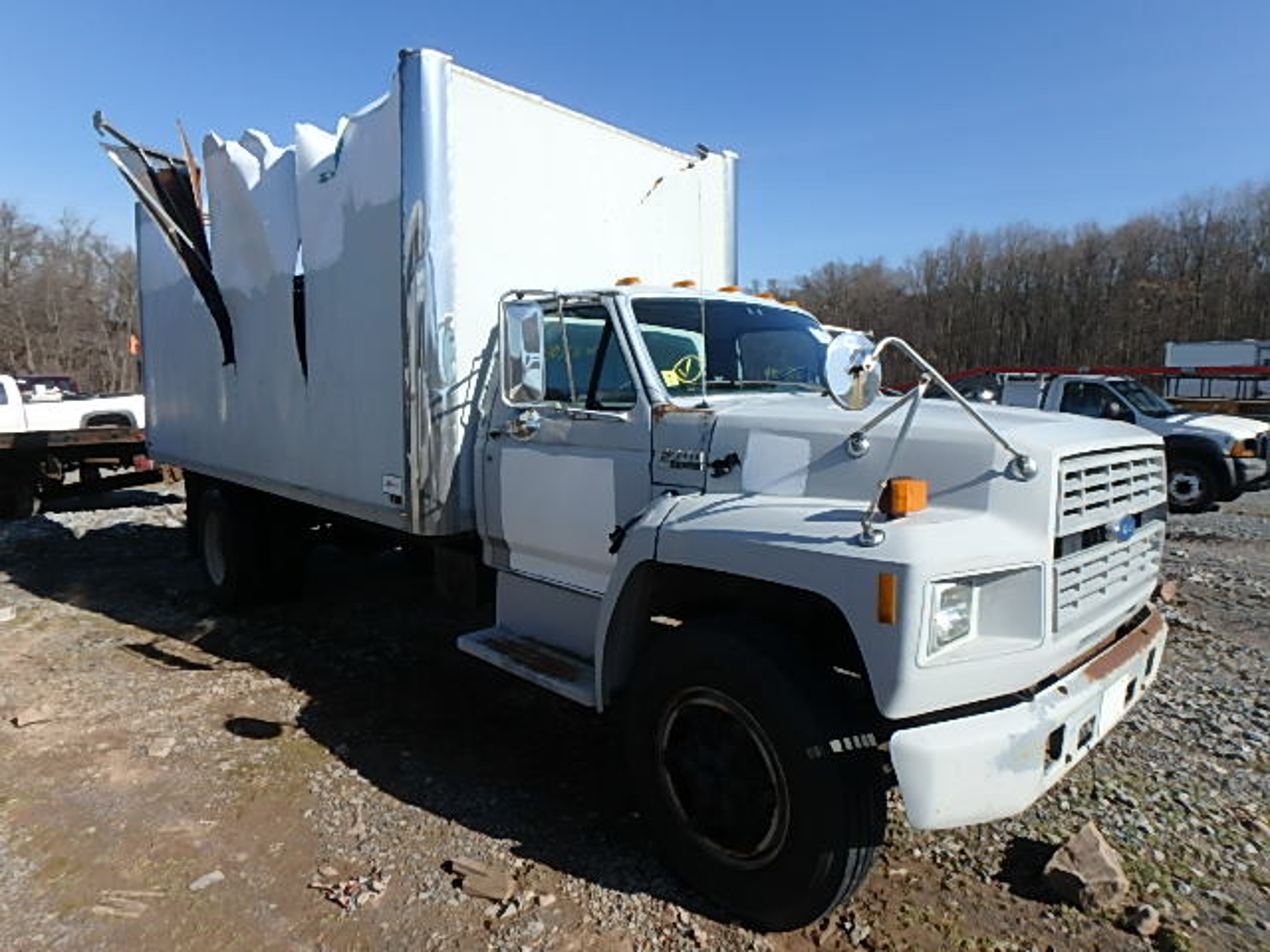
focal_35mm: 21
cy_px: 476
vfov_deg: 63.4
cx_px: 635
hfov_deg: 79.0
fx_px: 770
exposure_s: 1/500
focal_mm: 3.7
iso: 125
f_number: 6
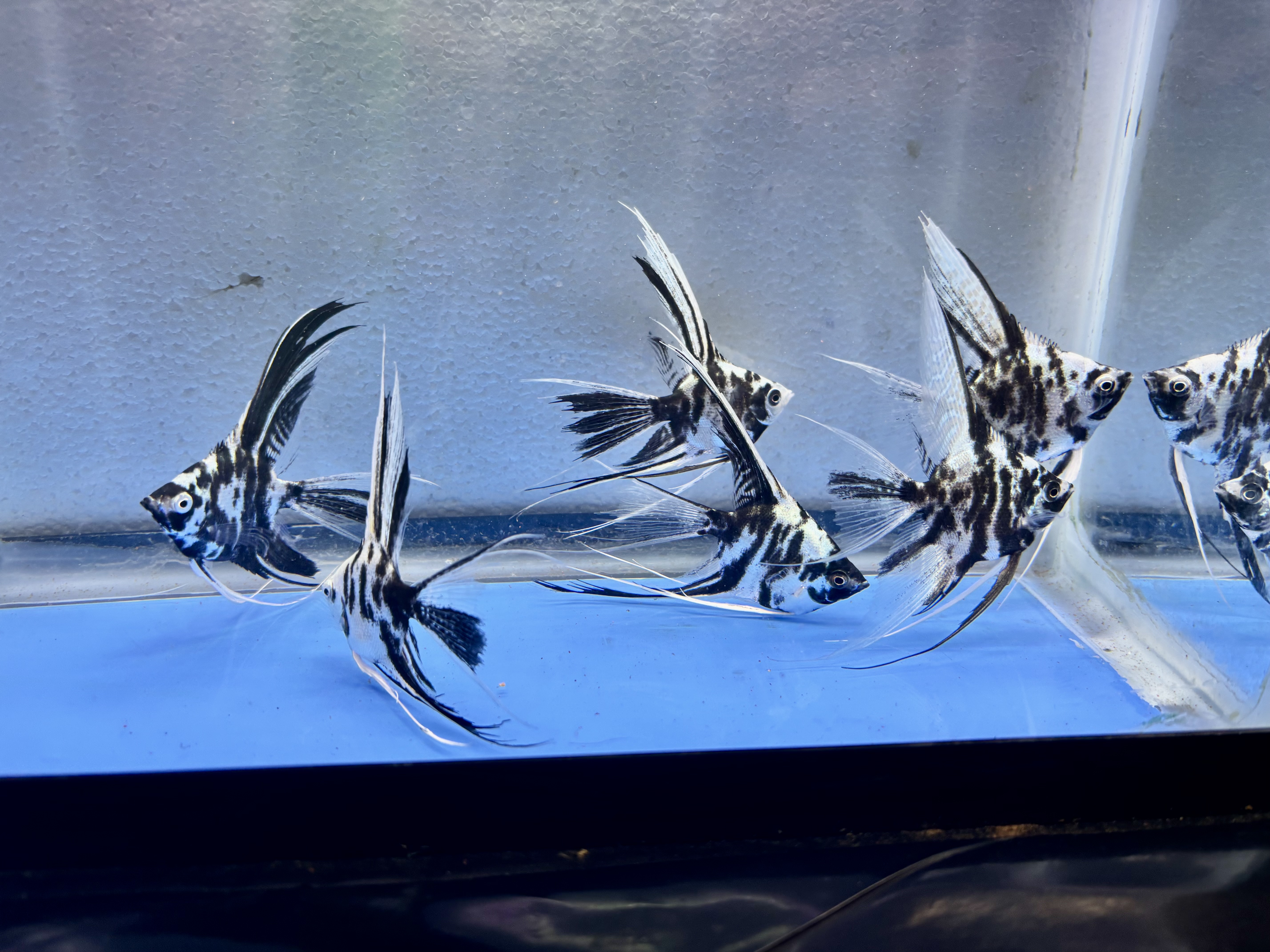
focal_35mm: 26
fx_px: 954
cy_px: 476
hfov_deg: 67.3
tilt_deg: -22.4
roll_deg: -0.4
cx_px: 635
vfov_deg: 53.1
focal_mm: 5.96
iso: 64
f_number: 1.6
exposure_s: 1/120
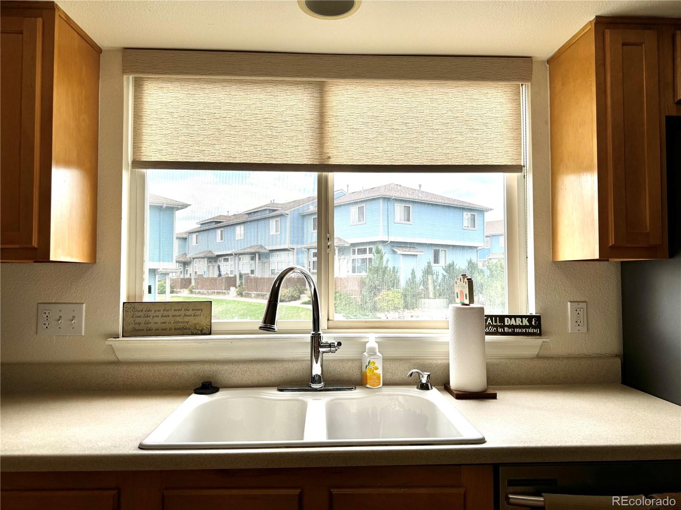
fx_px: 472
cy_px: 255
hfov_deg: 71.6
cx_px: 340
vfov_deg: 56.8
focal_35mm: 24
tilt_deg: +2.3
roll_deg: +0.0
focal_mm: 6.76
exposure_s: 1/756
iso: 80
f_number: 1.78
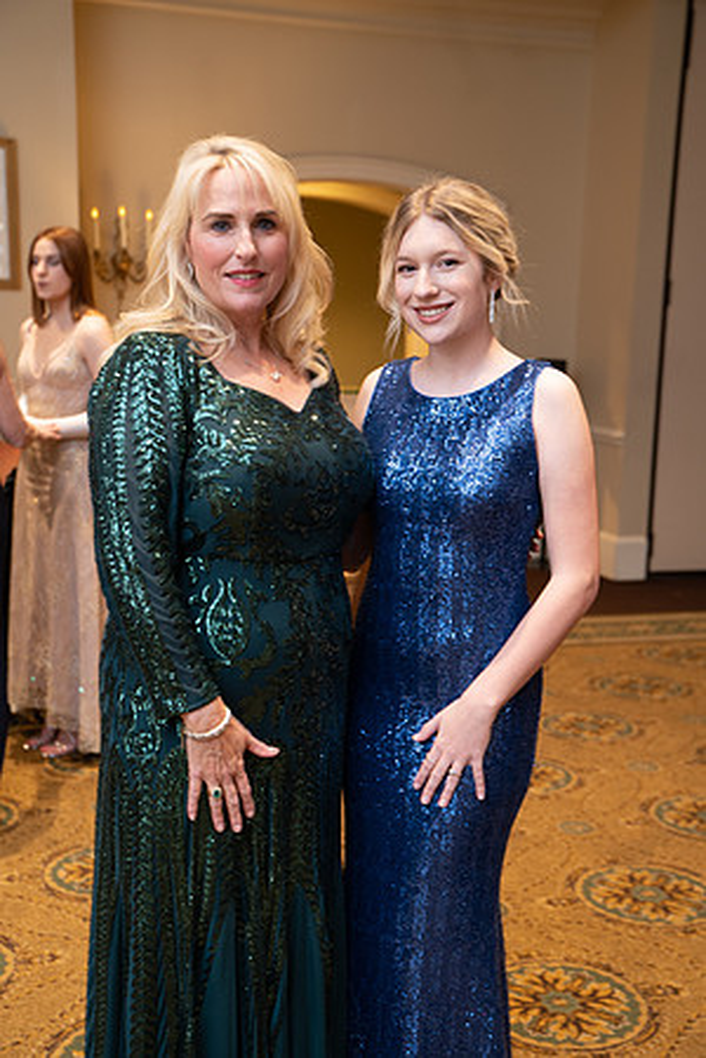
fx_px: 1235
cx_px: 353
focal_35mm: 42
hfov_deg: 31.9
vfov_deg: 46.4
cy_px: 529
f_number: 3.5
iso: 800
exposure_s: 1/25
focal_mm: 42
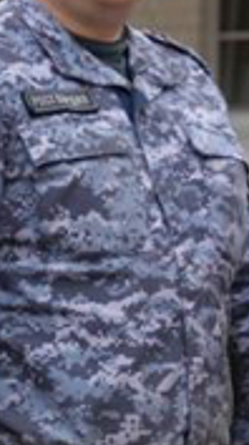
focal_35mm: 454
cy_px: 229
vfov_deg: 4.8
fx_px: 5352
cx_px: 722
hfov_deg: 2.6
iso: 160
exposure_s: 1/160
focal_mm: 68
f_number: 4
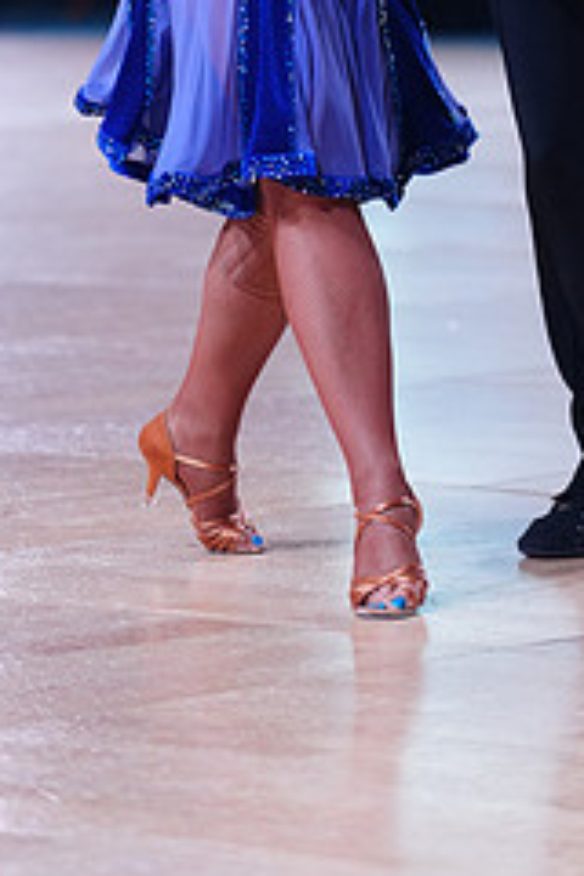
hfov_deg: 5.3
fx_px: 6351
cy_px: -153
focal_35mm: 261
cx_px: 476
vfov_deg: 7.8
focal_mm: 108
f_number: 2.8
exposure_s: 1/640
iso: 1250
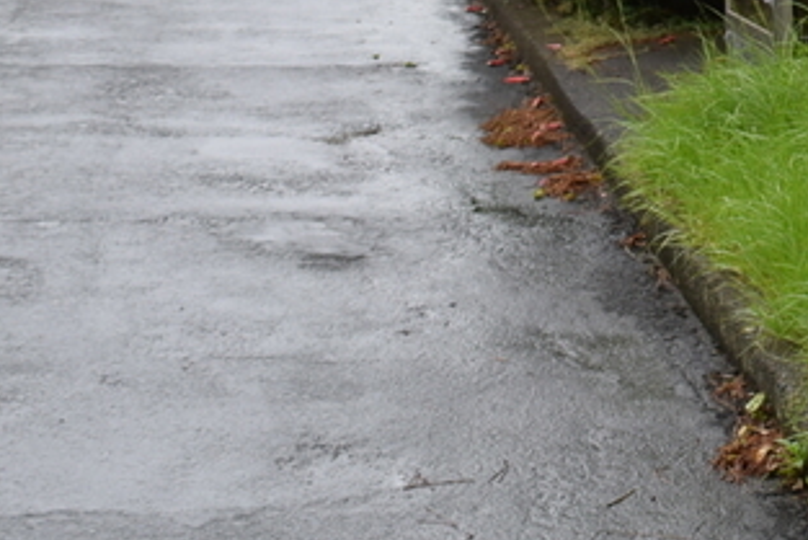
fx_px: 2715
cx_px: 1102
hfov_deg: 15.9
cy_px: -227
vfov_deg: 11.0
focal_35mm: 121
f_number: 6.3
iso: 100
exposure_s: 1/60
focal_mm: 21
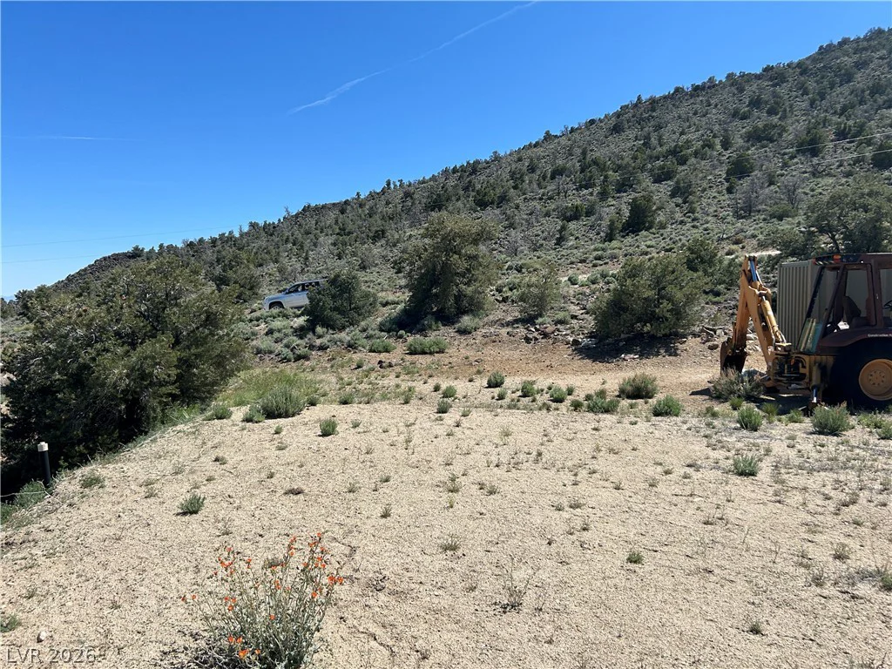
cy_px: 334
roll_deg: +0.1
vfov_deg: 53.1
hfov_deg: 67.3
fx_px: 670
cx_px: 446
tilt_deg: +1.3
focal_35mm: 26
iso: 50
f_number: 1.5
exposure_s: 1/5319
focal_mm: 5.7
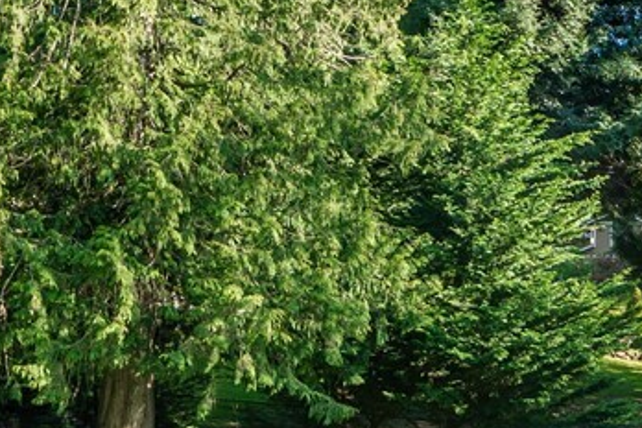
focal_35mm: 78
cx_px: 835
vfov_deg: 17.3
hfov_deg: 23.1
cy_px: 379
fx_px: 1391
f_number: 7.1
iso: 100
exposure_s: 1/40
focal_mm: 16
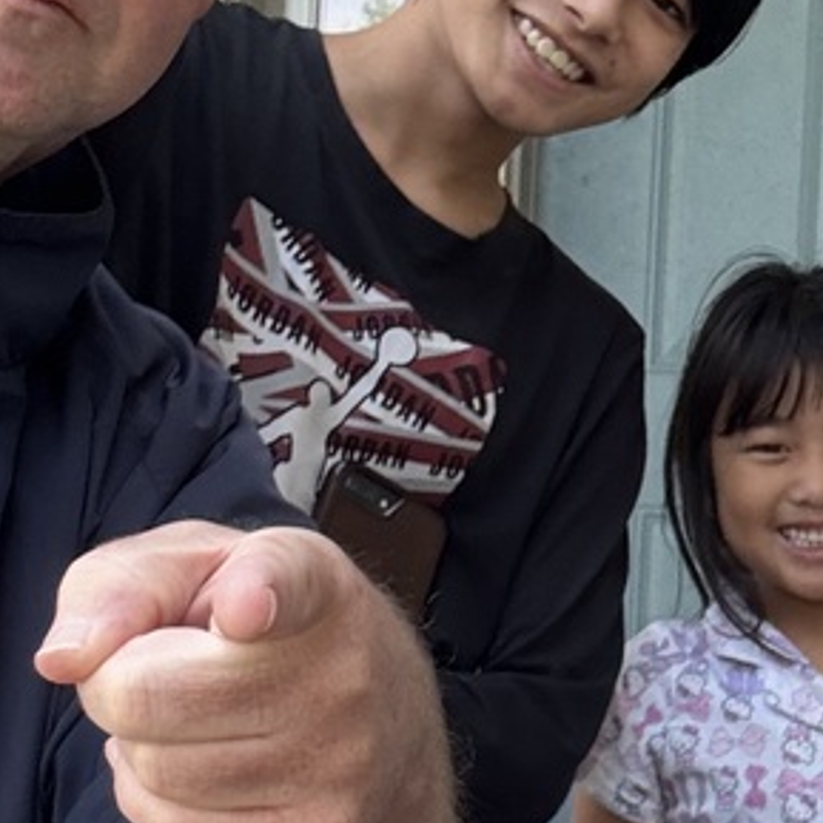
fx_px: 2528
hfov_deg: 18.1
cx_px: 800
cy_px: 513
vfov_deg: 18.5
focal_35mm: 94
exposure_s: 1/121
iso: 25
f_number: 1.9
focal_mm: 2.69
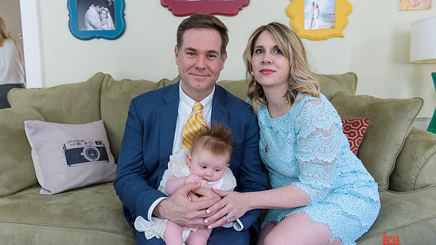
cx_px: 214
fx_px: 335
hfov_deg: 66.1
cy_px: 124
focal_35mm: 29
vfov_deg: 40.1
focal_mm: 27
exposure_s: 1/125
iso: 1600
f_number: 3.2
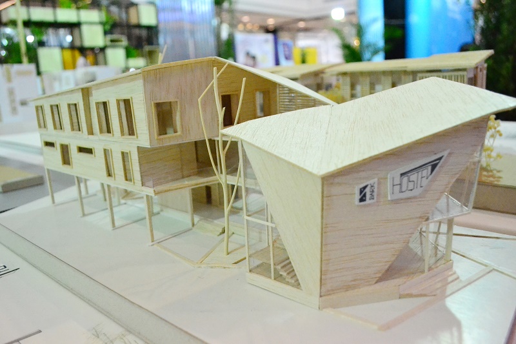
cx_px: 258
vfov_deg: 47.9
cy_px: 172
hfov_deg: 67.4
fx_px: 387
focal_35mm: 27
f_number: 5
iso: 6400
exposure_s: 1/640
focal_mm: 18
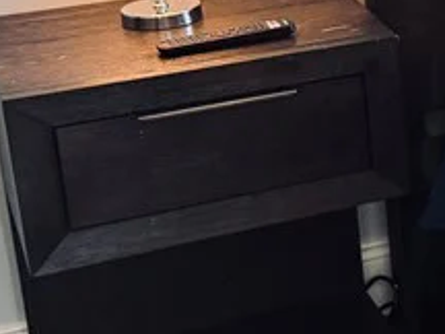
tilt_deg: -15.4
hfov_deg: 13.5
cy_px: -29
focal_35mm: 114
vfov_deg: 12.8
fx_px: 1466
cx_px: 1014
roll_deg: -1.3
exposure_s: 1/60
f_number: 1.78
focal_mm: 6.76
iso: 160
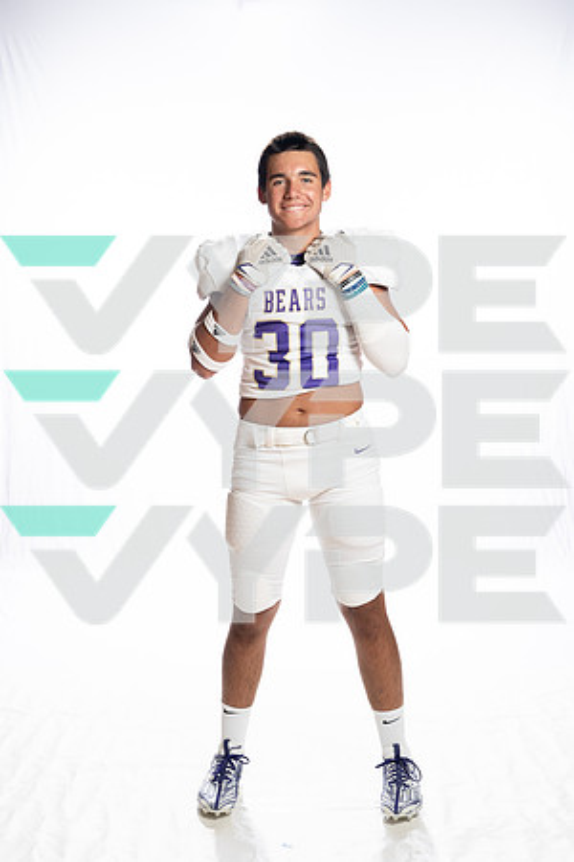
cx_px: 287
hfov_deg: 27.0
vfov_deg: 39.6
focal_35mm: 50
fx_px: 1196
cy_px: 431
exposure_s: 1/250
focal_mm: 50
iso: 800
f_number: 8
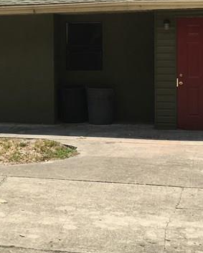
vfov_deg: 23.1
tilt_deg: -1.4
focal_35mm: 82
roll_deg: +0.4
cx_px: -37
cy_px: 67
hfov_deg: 17.9
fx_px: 615
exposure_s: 1/1451
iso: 25
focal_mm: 4.15
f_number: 2.2
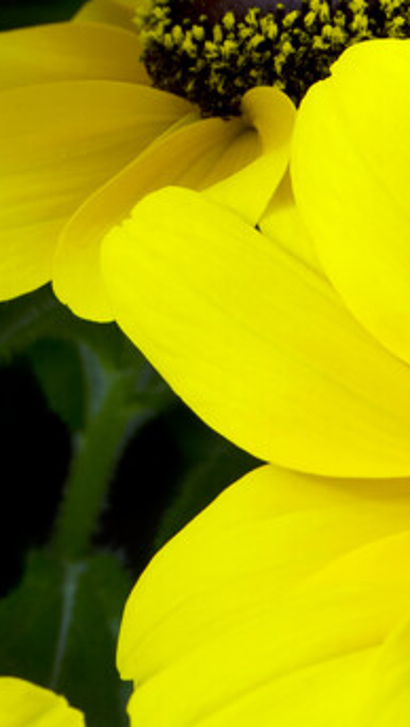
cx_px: -245
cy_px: -251
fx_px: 7649
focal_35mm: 397
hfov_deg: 3.1
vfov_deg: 5.4
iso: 200
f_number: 11
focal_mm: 85
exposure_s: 1/125
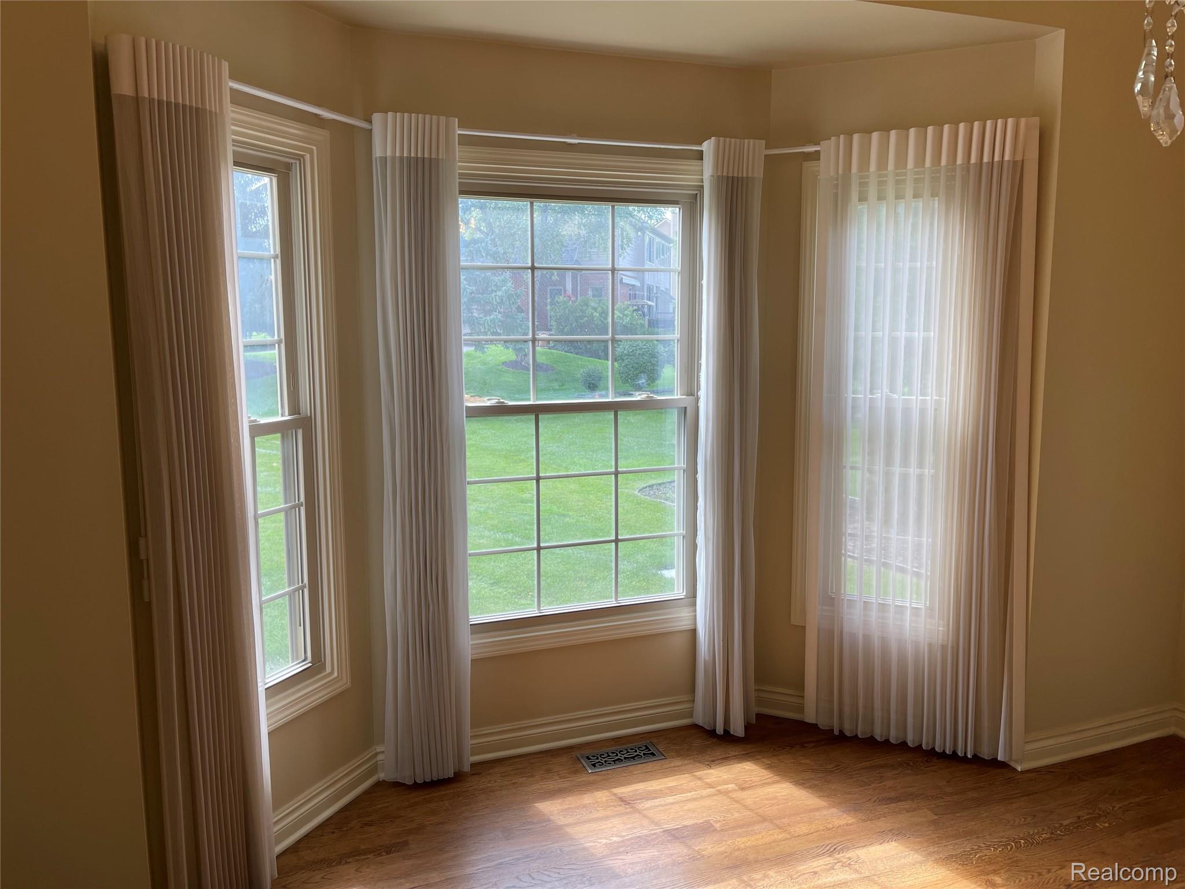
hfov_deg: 69.4
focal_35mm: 25
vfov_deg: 54.9
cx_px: 592
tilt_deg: -6.8
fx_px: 856
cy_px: 444
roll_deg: +0.4
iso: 32
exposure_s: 1/227
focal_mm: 5.1
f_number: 1.6
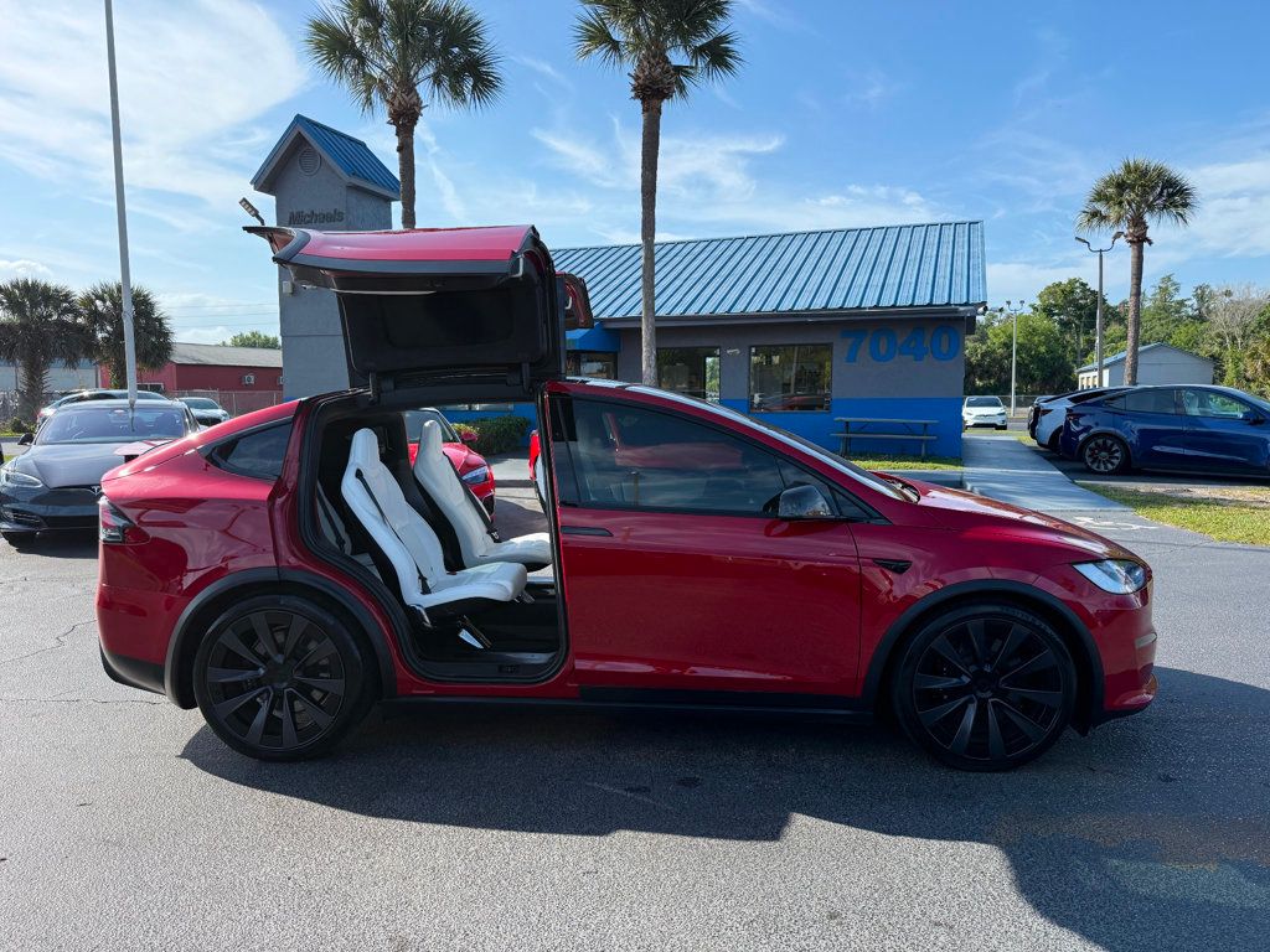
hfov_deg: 71.6
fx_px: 881
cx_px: 635
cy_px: 476
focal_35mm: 24
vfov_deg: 56.8
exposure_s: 1/3953
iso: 100
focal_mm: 6.76
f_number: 1.78
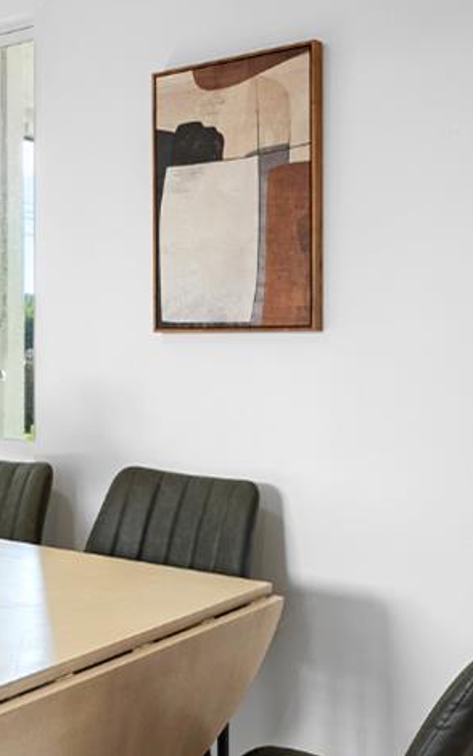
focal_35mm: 52
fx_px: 1072
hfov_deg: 24.0
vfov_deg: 38.9
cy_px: 364
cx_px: 18
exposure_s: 1/8
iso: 250
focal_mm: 16
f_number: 8
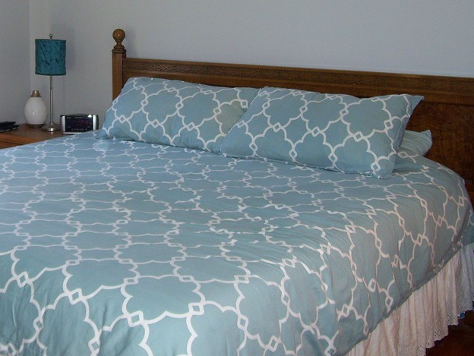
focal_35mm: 59
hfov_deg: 31.9
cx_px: 103
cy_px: 103
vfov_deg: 24.7
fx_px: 809
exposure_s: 1/60
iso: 100
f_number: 2.7
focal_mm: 6
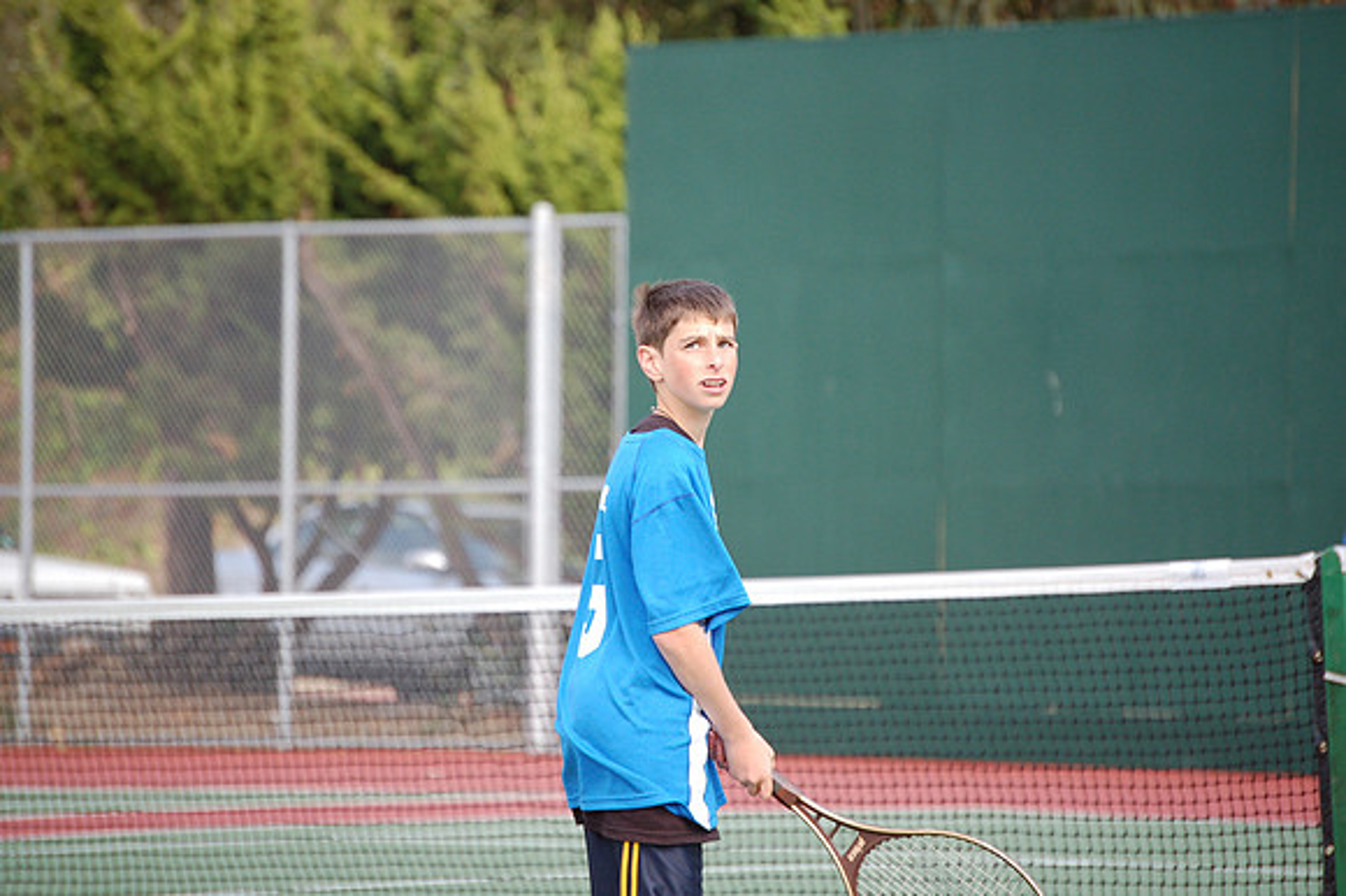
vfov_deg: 5.9
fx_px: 8688
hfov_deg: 8.9
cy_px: 448
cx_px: 673
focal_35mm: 232
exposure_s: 1/500
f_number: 5.3
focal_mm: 155
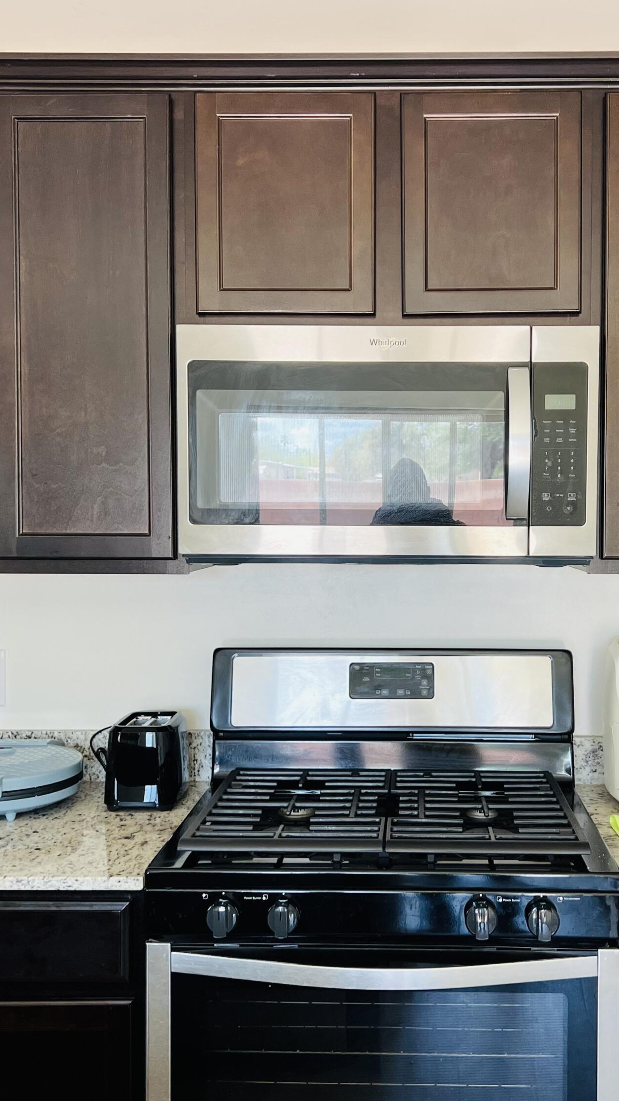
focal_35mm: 38
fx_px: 1109
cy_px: 548
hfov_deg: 31.0
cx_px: 393
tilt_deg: -2.3
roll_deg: -0.3
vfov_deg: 52.8
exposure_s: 1/121
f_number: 1.5
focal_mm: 5.7
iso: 125
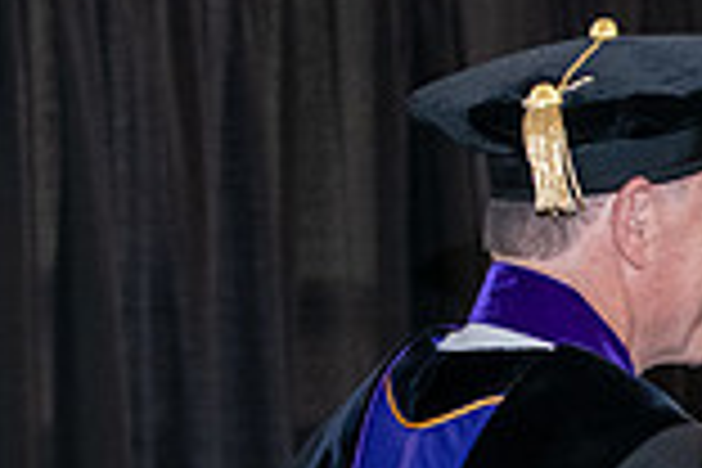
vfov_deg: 5.3
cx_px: 1148
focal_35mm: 260
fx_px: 5070
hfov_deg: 7.7
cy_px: 628
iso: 2500
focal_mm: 70
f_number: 5
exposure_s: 1/200
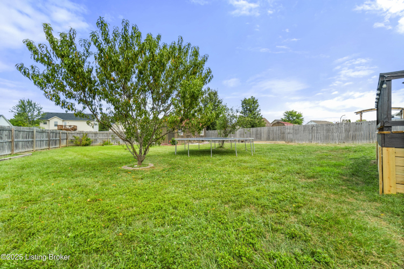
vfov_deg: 77.3
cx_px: 202
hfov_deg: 100.4
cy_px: 134
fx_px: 168
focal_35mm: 15
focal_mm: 10
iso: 400
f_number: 8
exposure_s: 1/125
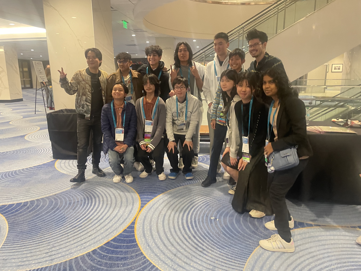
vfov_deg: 53.1
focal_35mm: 26
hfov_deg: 67.3
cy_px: 136
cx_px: 180
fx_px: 271
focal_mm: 4.2
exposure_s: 1/40
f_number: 1.6
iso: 400
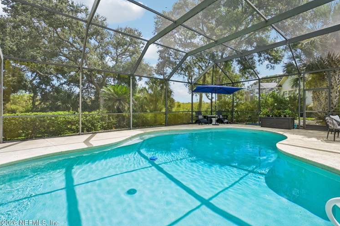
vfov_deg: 77.2
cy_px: 112
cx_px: 178
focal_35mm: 15
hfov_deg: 100.3
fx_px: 142
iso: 100
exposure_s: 1/125
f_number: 8
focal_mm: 14
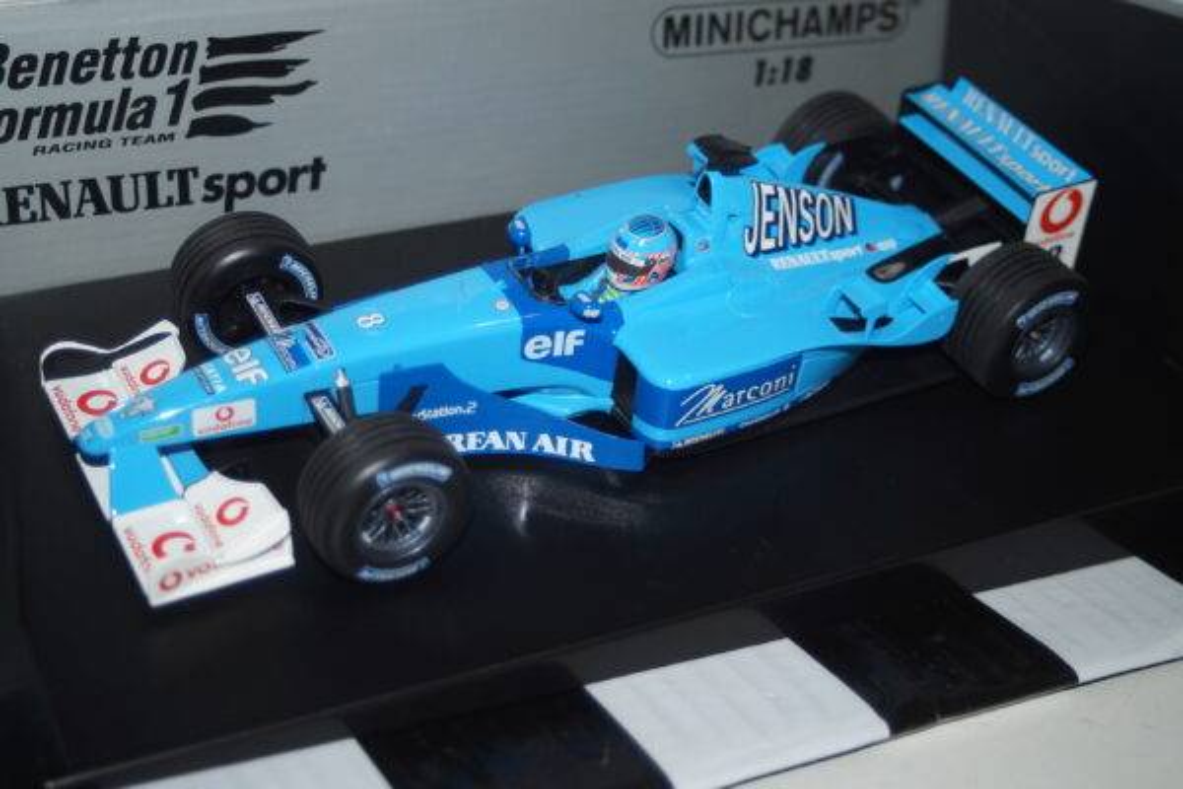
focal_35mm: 52
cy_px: 394
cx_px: 592
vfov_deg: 25.8
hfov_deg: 37.9
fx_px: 1725
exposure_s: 1/60
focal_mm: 35
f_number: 4
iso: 100
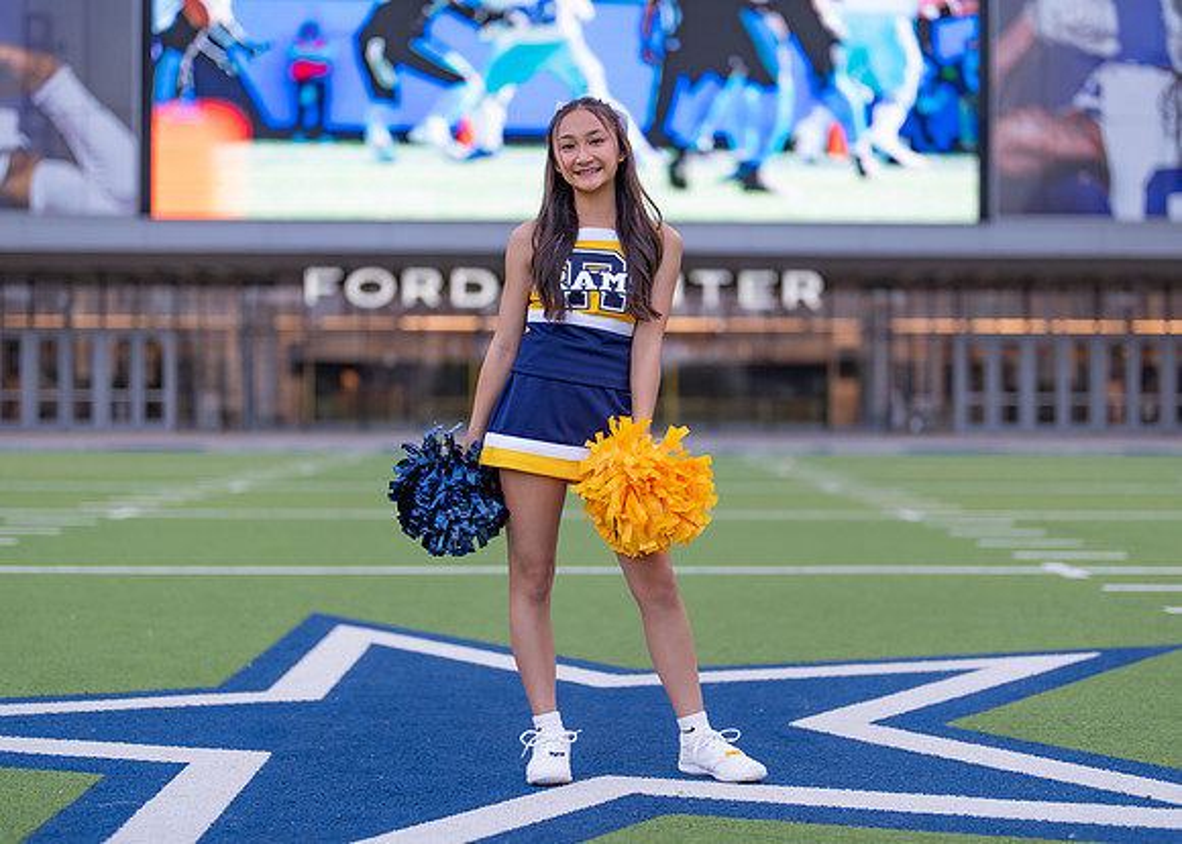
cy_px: 389
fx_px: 1933
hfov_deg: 34.0
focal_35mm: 58
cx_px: 636
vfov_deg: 24.6
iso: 160
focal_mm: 50
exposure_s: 1/320
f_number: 1.2
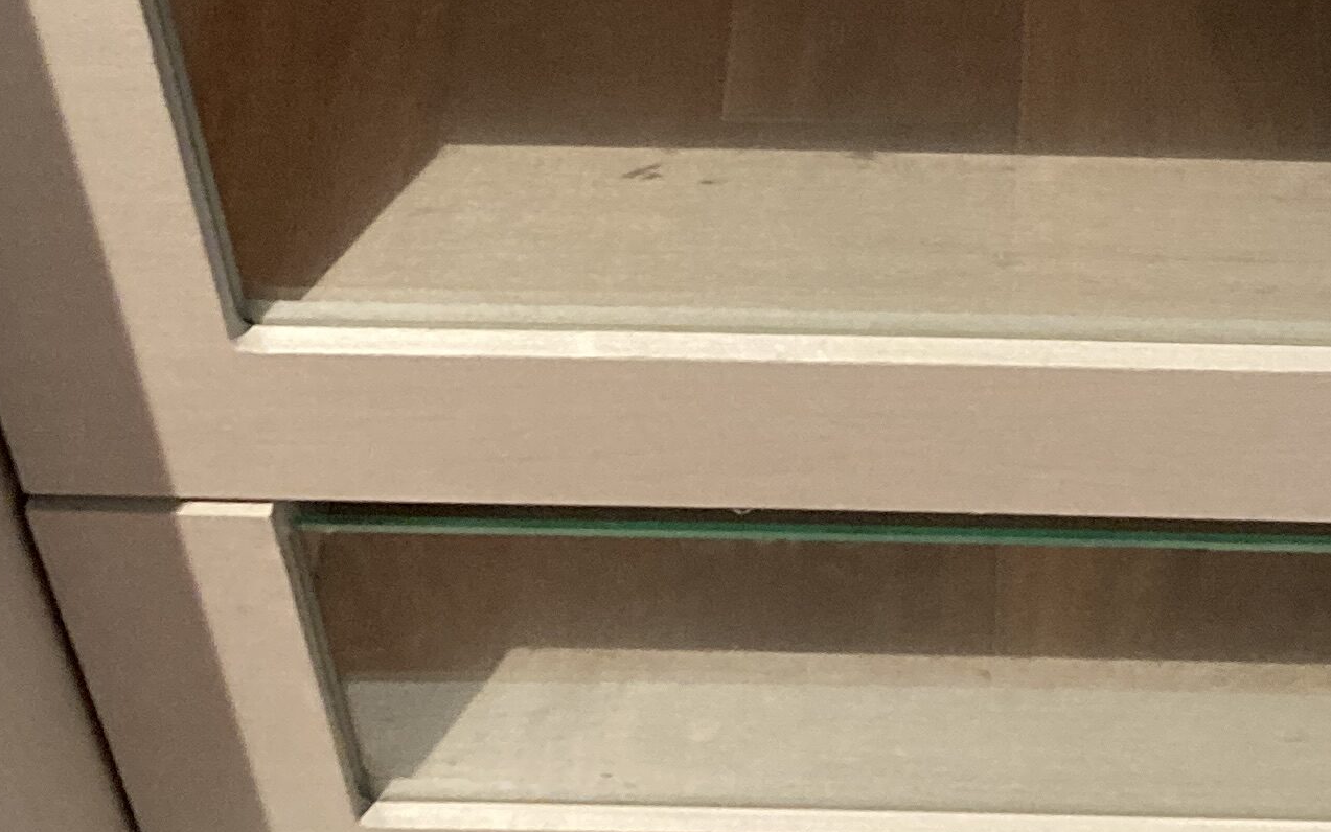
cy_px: -261
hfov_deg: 21.7
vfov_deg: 13.4
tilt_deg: -42.5
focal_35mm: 94
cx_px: 1104
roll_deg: -0.3
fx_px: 3410
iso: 320
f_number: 1.8
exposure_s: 1/33
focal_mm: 3.99
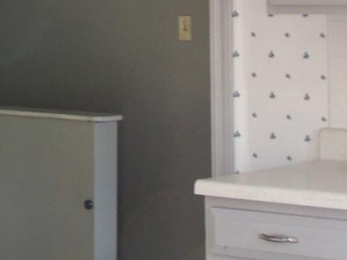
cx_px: 20
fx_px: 1544
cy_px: 31
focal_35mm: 154
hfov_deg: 12.7
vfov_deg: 9.6
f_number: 3.2
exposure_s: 1/30
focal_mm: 9.8
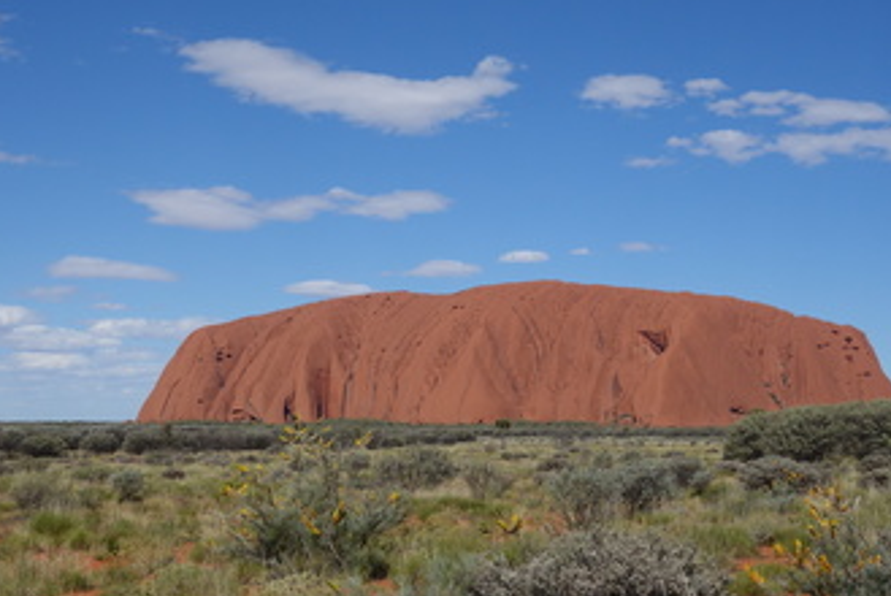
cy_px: 217
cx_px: 414
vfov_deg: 26.4
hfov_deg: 38.8
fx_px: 1263
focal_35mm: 51
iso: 125
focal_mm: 10.4
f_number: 6.3
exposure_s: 1/800
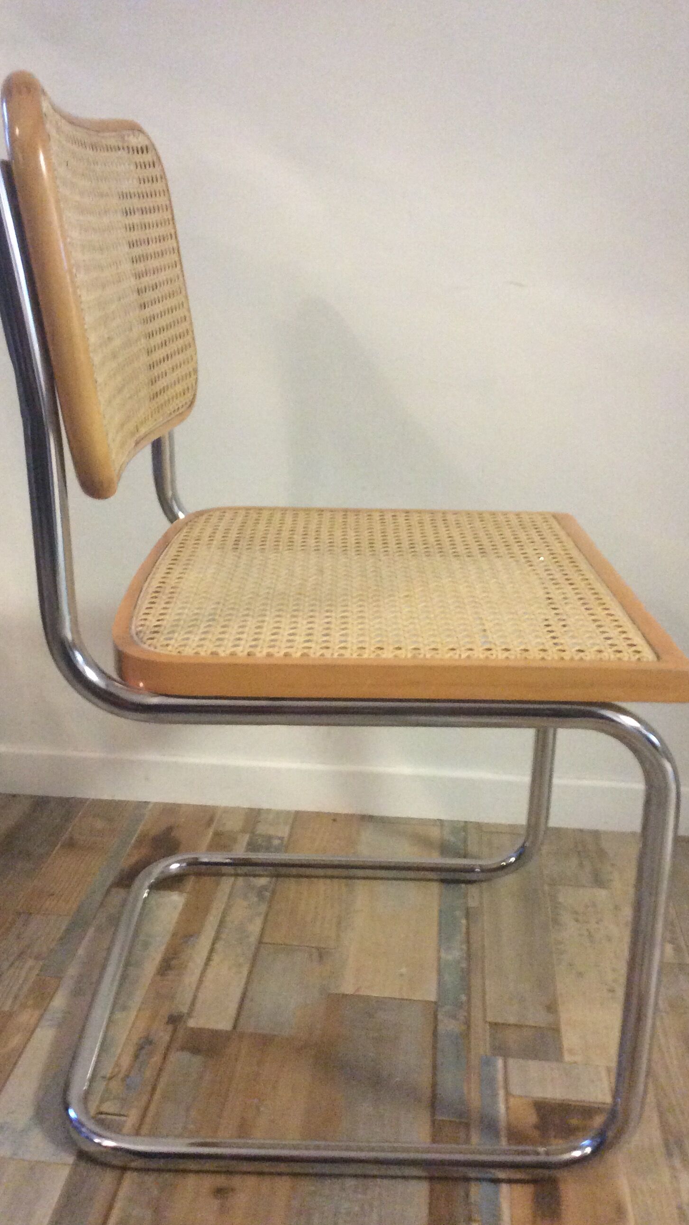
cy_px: 614
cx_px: 307
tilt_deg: -19.1
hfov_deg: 33.7
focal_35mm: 35
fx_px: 1137
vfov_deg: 56.6
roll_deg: +2.0
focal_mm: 3.3
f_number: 2.4
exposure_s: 1/17
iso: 250
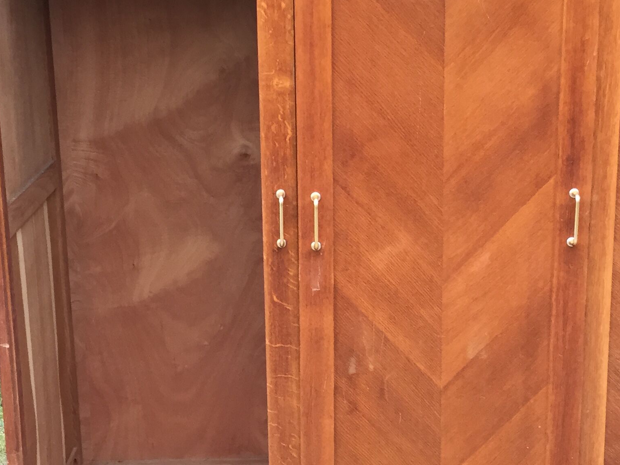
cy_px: 203
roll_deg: +0.6
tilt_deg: -12.0
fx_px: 1110
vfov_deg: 23.6
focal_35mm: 62
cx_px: 342
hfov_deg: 31.2
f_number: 2.2
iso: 40
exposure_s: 1/33
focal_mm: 4.15
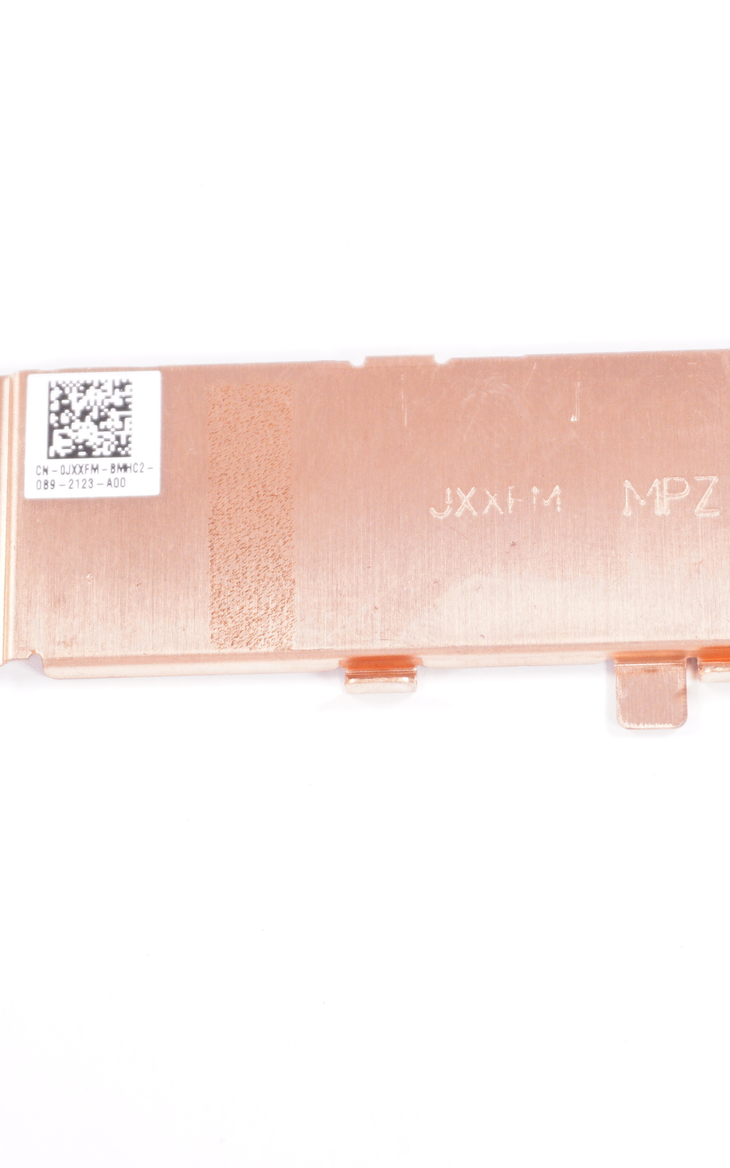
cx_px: 466
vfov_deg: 21.9
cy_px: 586
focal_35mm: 95
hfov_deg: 13.8
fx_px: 3018
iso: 1250
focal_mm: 41
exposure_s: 1/320
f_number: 6.3
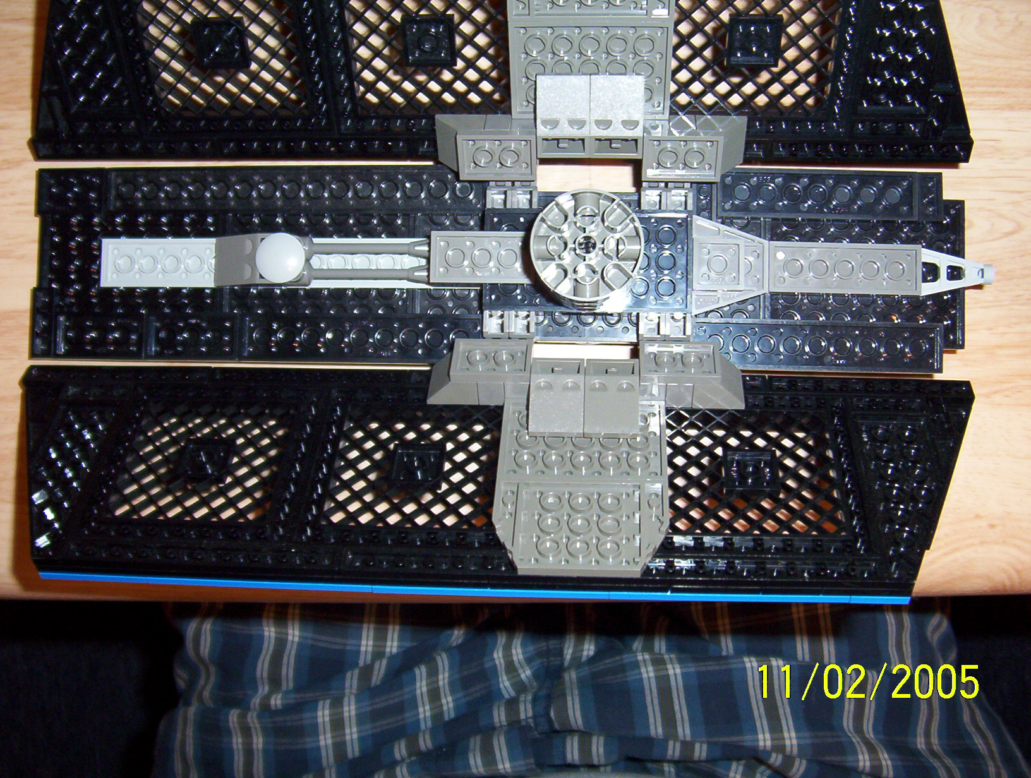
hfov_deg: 51.2
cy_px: 389
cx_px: 516
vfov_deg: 39.8
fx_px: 1075
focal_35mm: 36
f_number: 2.76
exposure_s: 1/30
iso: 140
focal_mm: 5.54
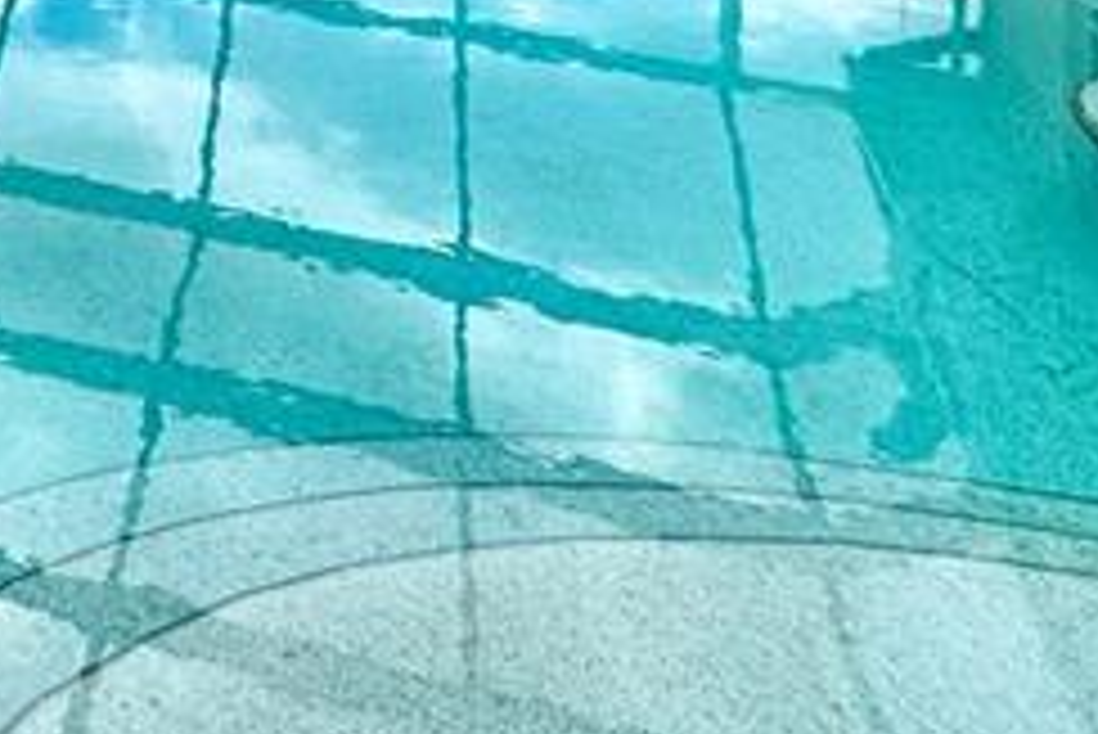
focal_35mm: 61
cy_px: -748
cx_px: -468
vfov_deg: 16.6
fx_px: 1862
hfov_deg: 26.0
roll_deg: -0.2
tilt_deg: -0.2
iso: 50
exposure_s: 1/1276
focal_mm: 2.22
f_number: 2.2
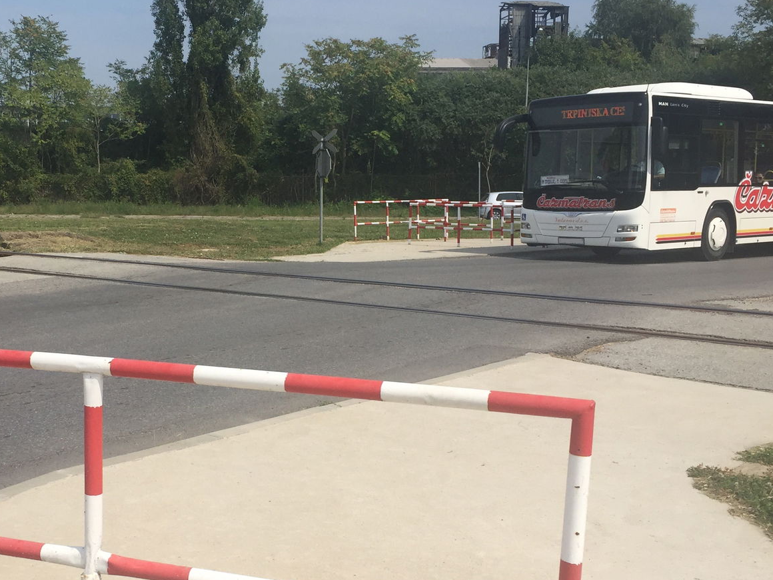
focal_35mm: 48
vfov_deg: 30.3
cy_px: 312
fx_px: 1072
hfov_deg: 39.2
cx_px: 258
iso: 32
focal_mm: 4.15
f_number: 2.2
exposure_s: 1/3049
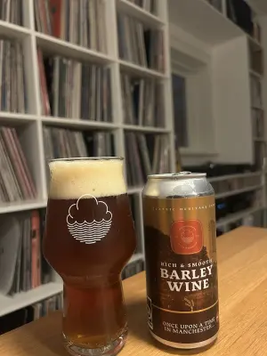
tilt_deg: -2.0
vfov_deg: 67.3
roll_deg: +3.5
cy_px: 178
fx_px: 267
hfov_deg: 53.1
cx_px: 134
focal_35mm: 26
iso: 640
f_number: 1.5
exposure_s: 1/31
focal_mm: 5.7
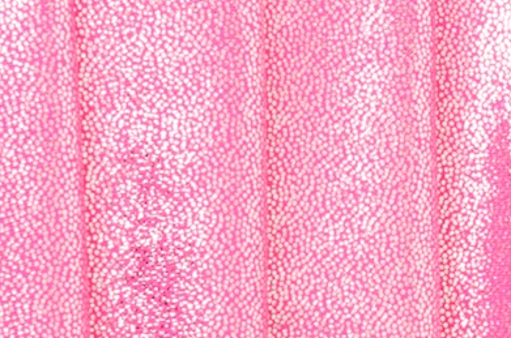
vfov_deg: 7.9
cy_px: 217
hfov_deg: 11.9
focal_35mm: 173
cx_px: 303
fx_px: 2447
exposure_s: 1/250
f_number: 11
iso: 200
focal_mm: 75
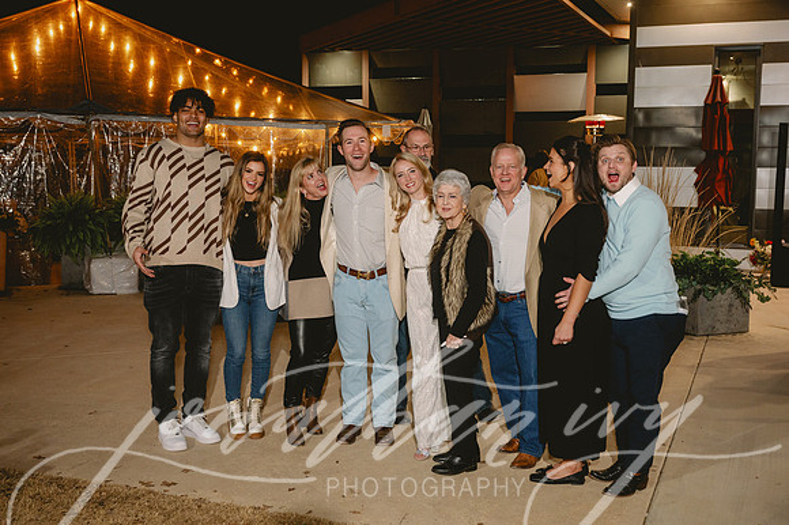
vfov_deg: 32.6
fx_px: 898
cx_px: 394
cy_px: 262
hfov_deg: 47.4
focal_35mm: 41
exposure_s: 1/80
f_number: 4
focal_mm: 41
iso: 1600
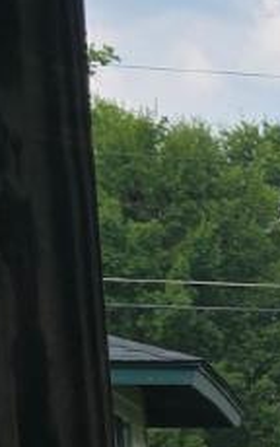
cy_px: 677
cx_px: 1312
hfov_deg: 6.1
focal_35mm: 159
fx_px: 1939
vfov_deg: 12.5
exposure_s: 1/353
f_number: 1.7
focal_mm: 6.3
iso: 12
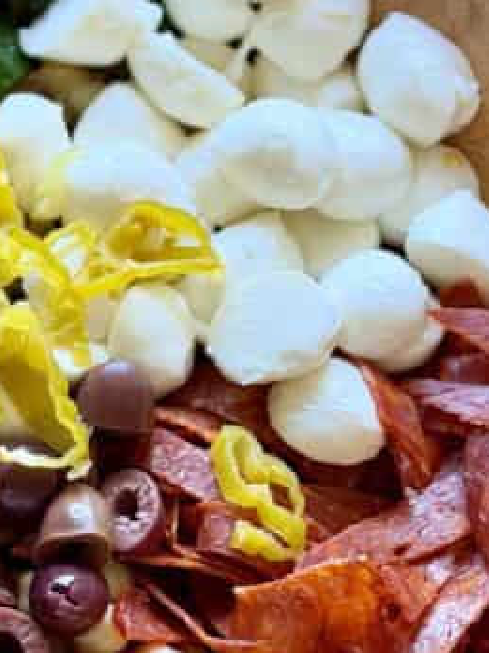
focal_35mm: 136
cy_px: 391
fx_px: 2563
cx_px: -55
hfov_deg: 10.8
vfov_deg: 14.5
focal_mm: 6.8
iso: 125
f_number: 1.8
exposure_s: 1/60
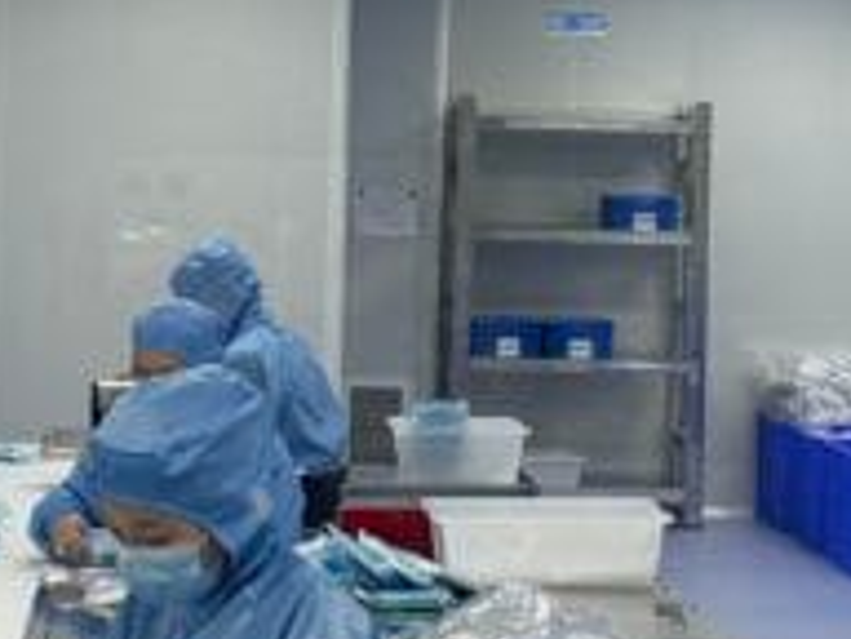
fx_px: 3147
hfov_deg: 15.3
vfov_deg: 11.5
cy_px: -4
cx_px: 612
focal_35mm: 128
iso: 100
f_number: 1.78
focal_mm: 6.76
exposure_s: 1/100
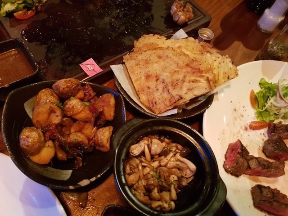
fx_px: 216
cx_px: 144
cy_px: 108
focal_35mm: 26
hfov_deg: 67.3
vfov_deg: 53.1
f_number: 1.7
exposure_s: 1/10
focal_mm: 4.2
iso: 500
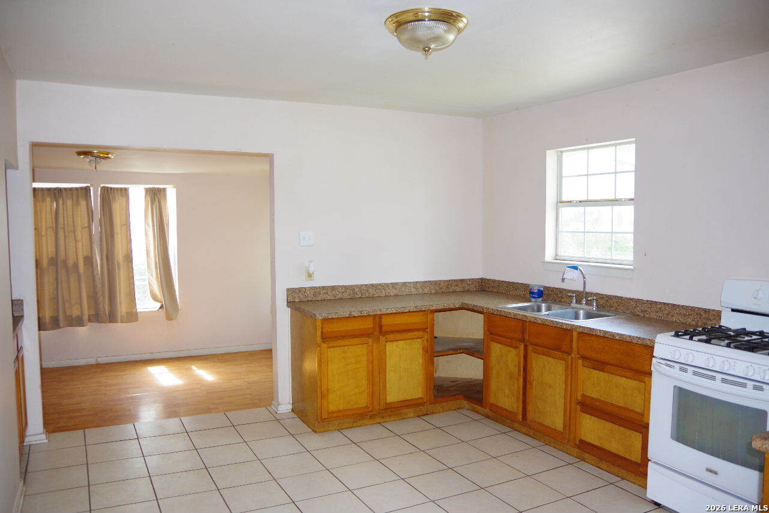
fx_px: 577
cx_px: 384
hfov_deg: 67.4
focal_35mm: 27
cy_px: 256
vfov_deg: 48.0
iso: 400
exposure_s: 1/60
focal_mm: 18
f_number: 3.5
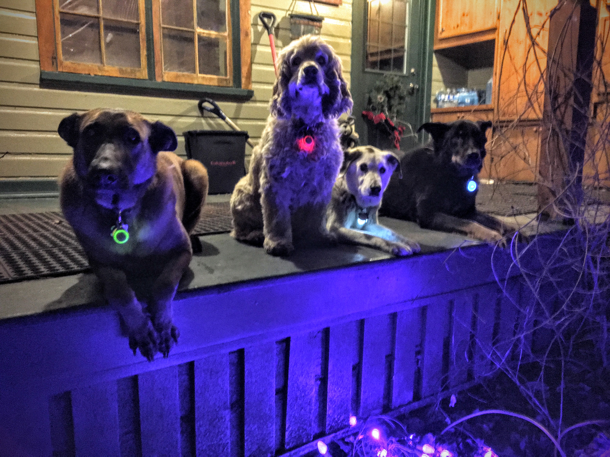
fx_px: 511
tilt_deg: -9.2
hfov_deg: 61.7
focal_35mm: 29
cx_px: 305
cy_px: 228
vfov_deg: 48.2
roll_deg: +0.0
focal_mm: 4.15
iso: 320
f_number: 2.2
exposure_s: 1/15
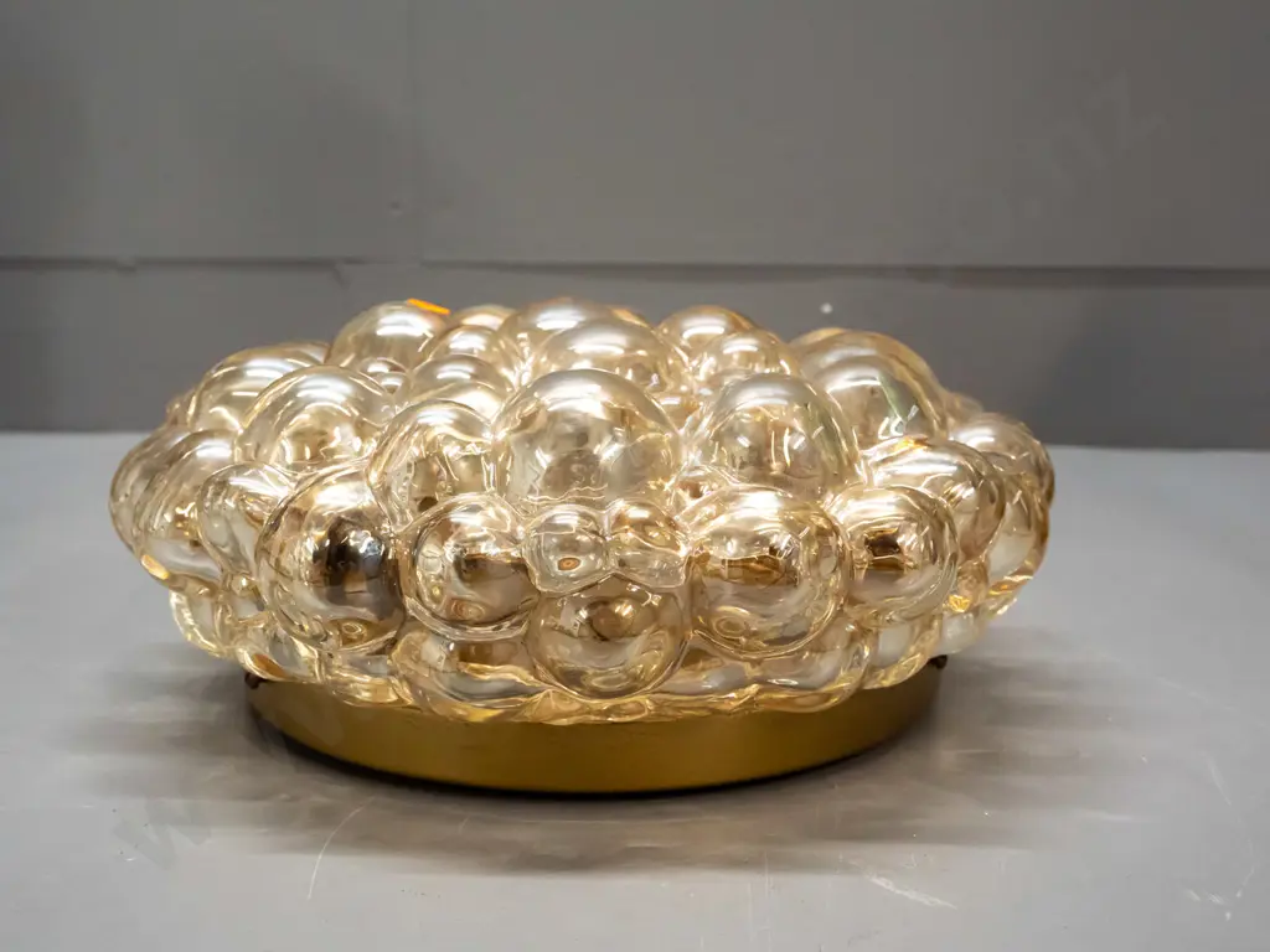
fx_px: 1541
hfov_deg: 44.8
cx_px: 635
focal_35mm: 42
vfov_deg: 34.3
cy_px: 476
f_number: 5.6
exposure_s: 1/200
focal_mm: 21
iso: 3200
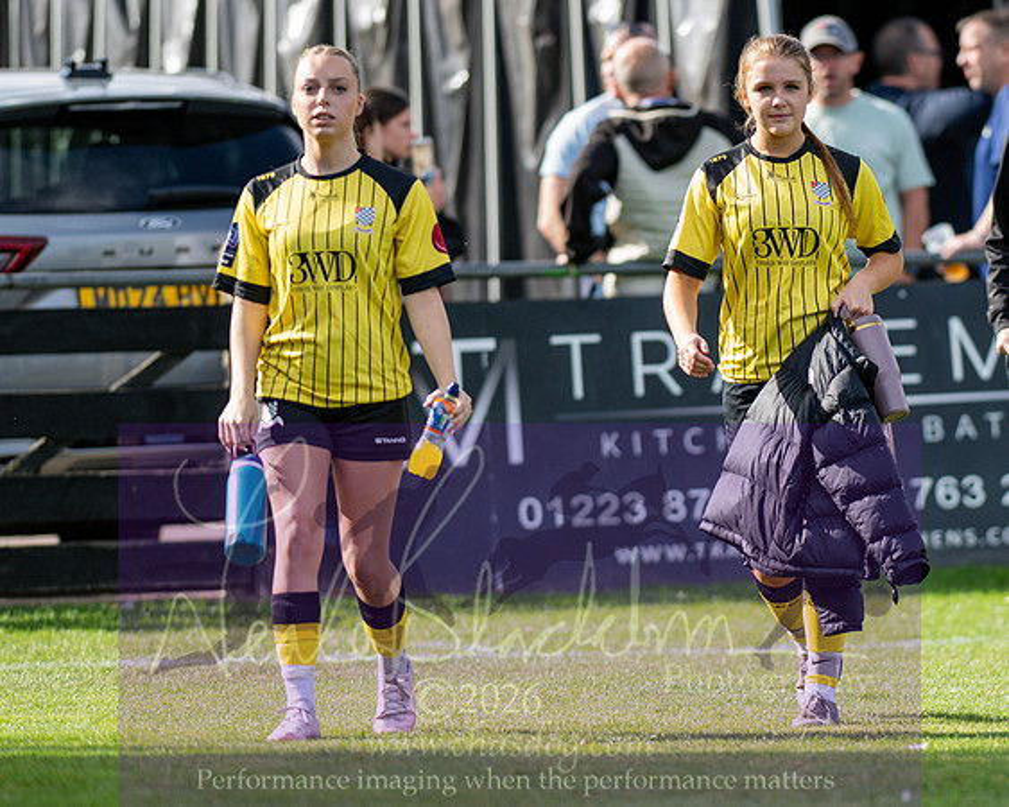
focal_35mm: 489
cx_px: 745
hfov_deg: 4.0
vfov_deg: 3.2
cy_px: 404
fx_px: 14610
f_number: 2.8
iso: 200
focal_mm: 300
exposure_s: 1/2000
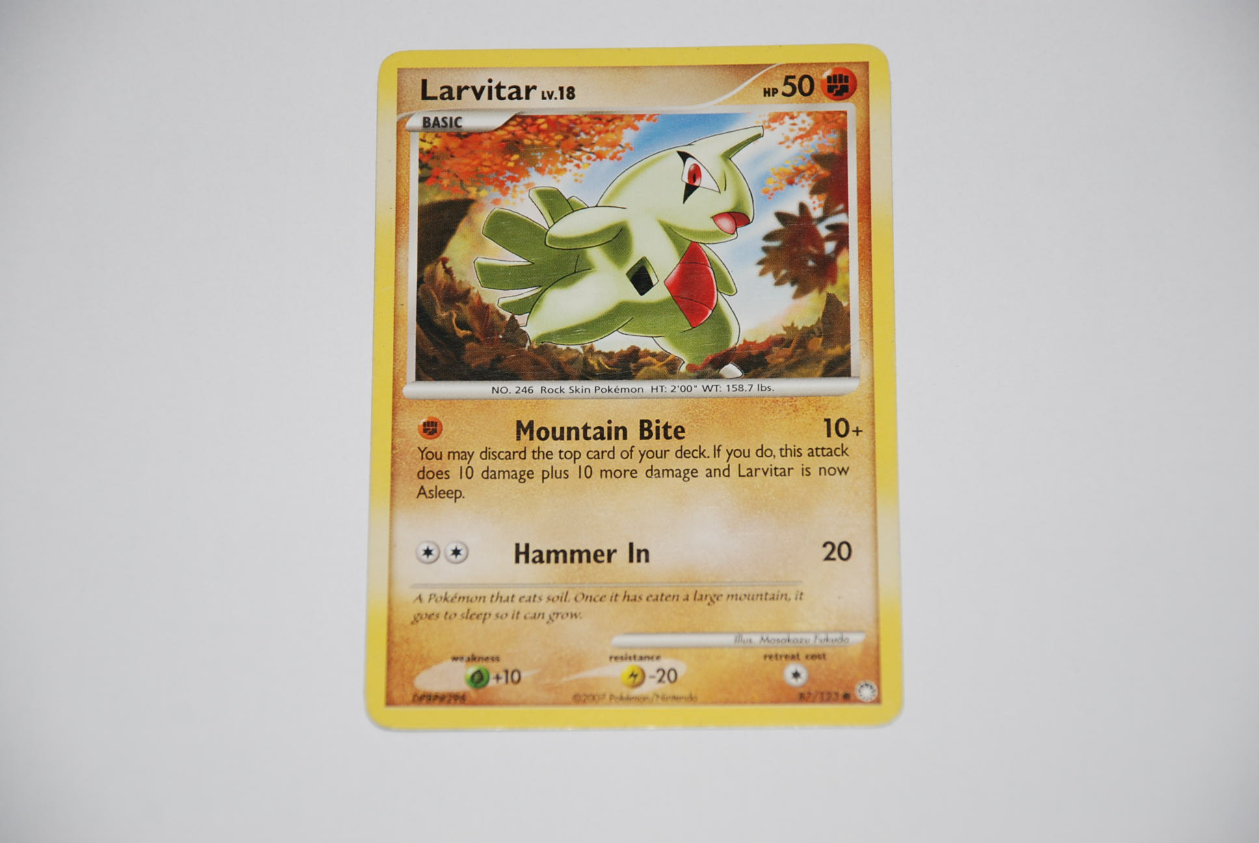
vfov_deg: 9.2
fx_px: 5252
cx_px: 630
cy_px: 422
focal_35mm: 150
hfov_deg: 13.7
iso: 200
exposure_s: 1/60
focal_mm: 100
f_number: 5.6
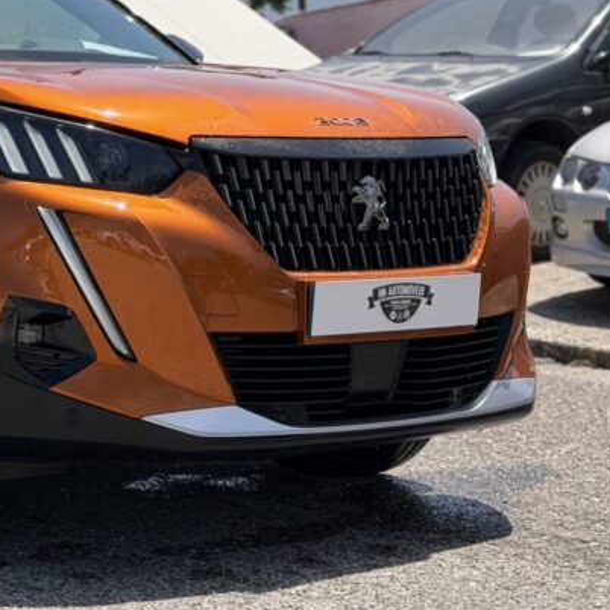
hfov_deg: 15.7
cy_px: 105
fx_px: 2153
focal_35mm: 108
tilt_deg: -1.5
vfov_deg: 16.0
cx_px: -61
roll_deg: +1.9
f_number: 1.78
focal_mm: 6.76
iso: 64
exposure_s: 1/4329
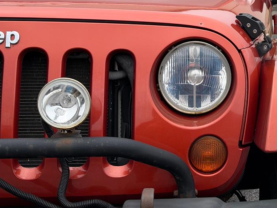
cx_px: 248
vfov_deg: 16.5
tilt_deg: -2.1
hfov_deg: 21.5
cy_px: 43
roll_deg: -1.2
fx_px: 712
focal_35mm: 89
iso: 64
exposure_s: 1/2342
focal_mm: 6.76
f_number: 1.78
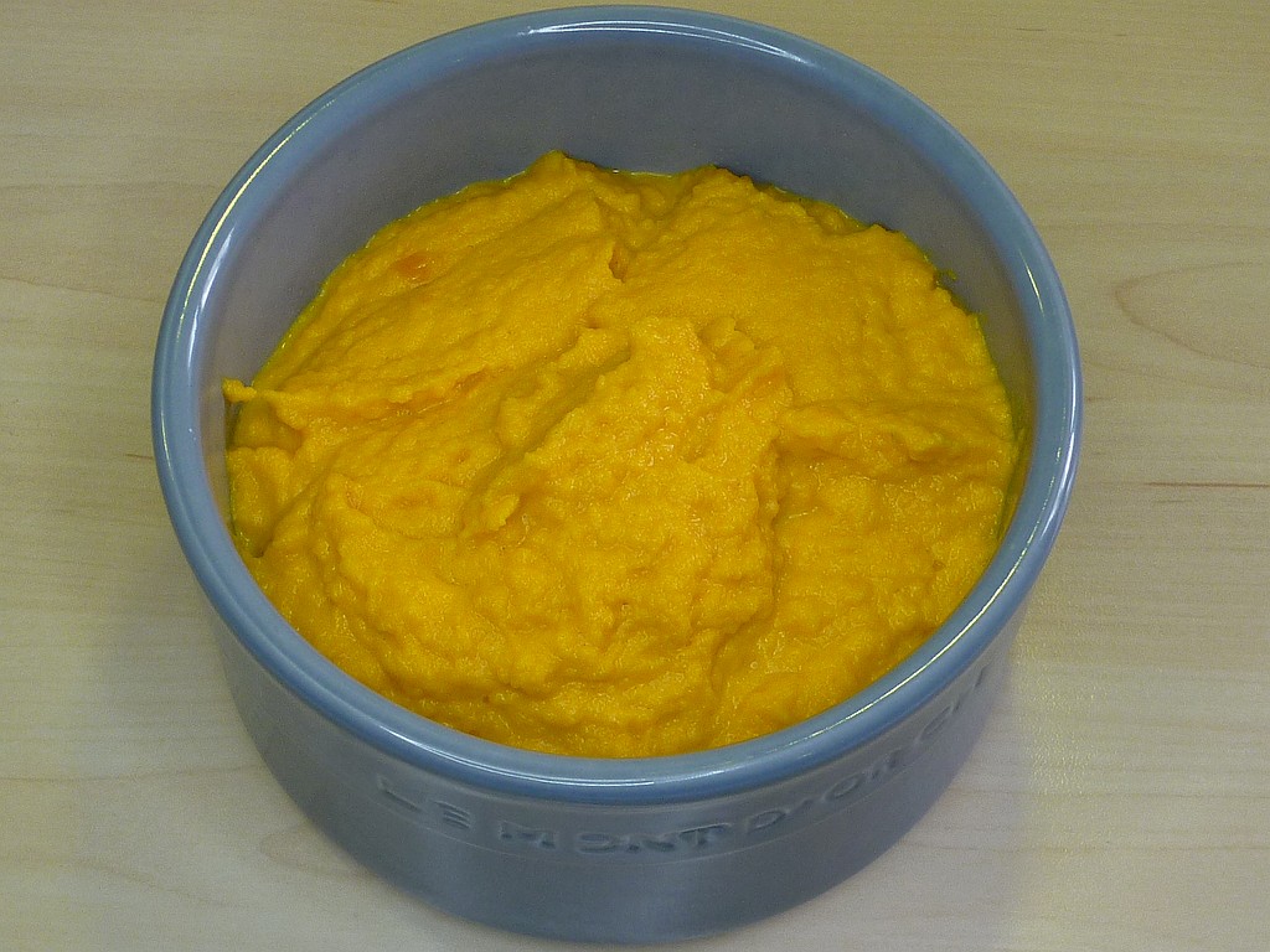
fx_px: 3155
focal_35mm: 86
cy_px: 476
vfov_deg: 17.2
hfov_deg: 22.8
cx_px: 635
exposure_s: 1/40
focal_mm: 8
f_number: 3.2
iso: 100
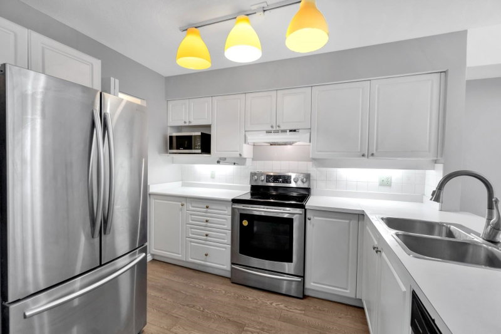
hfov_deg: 100.4
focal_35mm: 15
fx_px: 209
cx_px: 250
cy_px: 167
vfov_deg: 77.3
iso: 400
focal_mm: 10
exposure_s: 1/15
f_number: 8
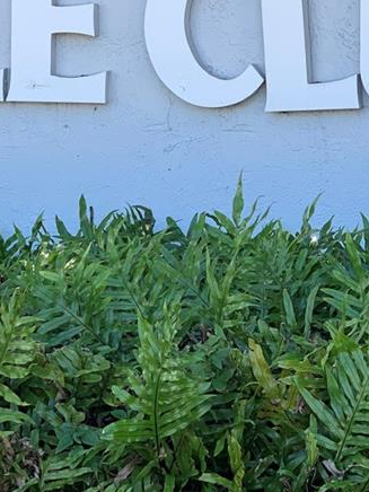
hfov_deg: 10.3
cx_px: 283
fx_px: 2032
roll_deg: -1.7
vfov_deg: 13.6
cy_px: -10
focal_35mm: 143
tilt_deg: +3.4
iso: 16
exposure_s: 1/199
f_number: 2.4
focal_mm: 6
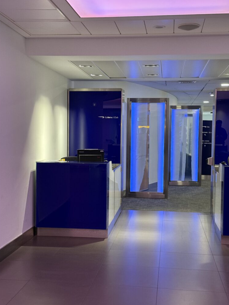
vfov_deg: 38.9
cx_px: 113
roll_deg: -2.0
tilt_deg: -1.5
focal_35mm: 49
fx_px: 432
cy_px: 154
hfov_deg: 29.7
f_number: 1.78
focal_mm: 6.76
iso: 250
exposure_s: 1/41
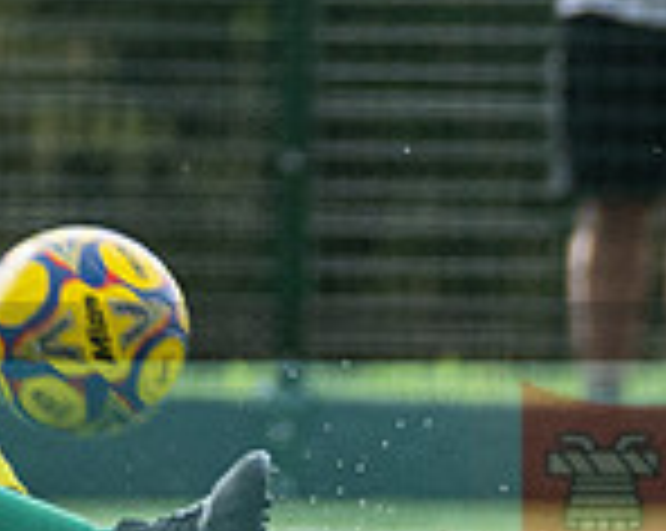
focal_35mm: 2632
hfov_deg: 0.7
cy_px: 79
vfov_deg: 0.6
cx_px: 334
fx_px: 51811
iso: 400
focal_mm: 310
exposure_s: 1/1250
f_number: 4
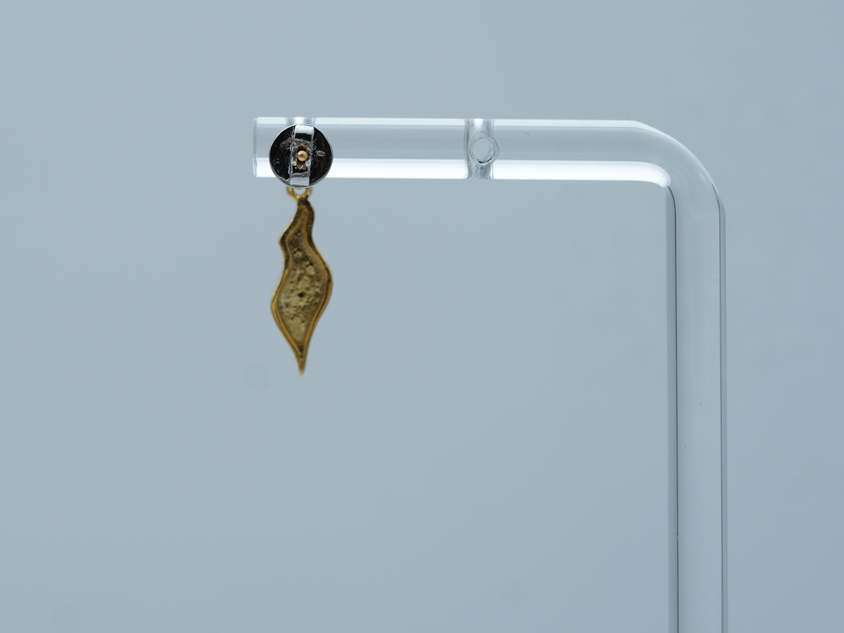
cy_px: 276
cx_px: 305
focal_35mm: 180
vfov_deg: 8.2
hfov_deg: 11.0
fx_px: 4389
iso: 160
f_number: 5.6
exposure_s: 1/50
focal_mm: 90
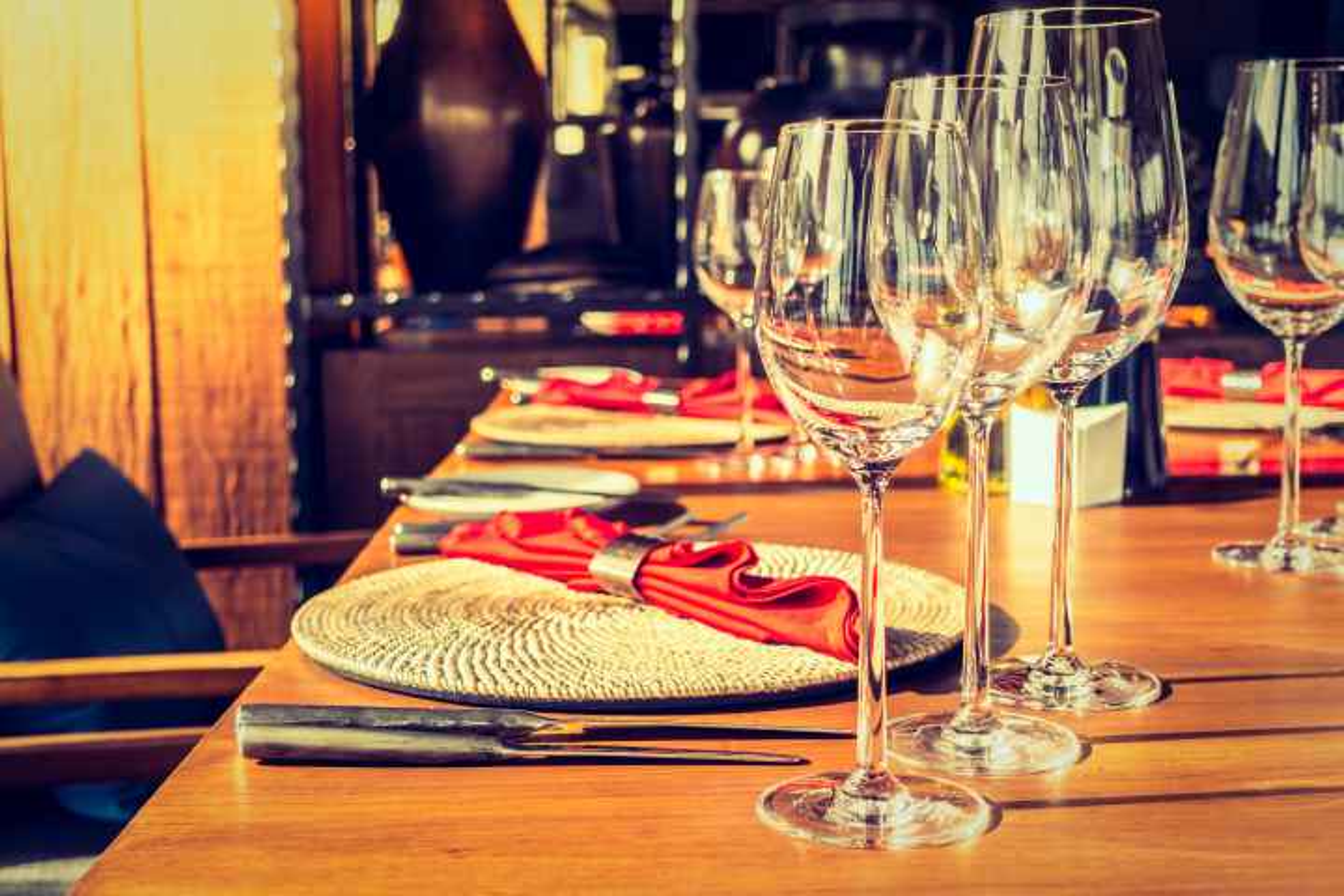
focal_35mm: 49
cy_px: 448
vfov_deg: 27.5
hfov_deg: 40.3
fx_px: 1829
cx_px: 672
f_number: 2.8
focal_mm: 18.1
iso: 125
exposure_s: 1/400
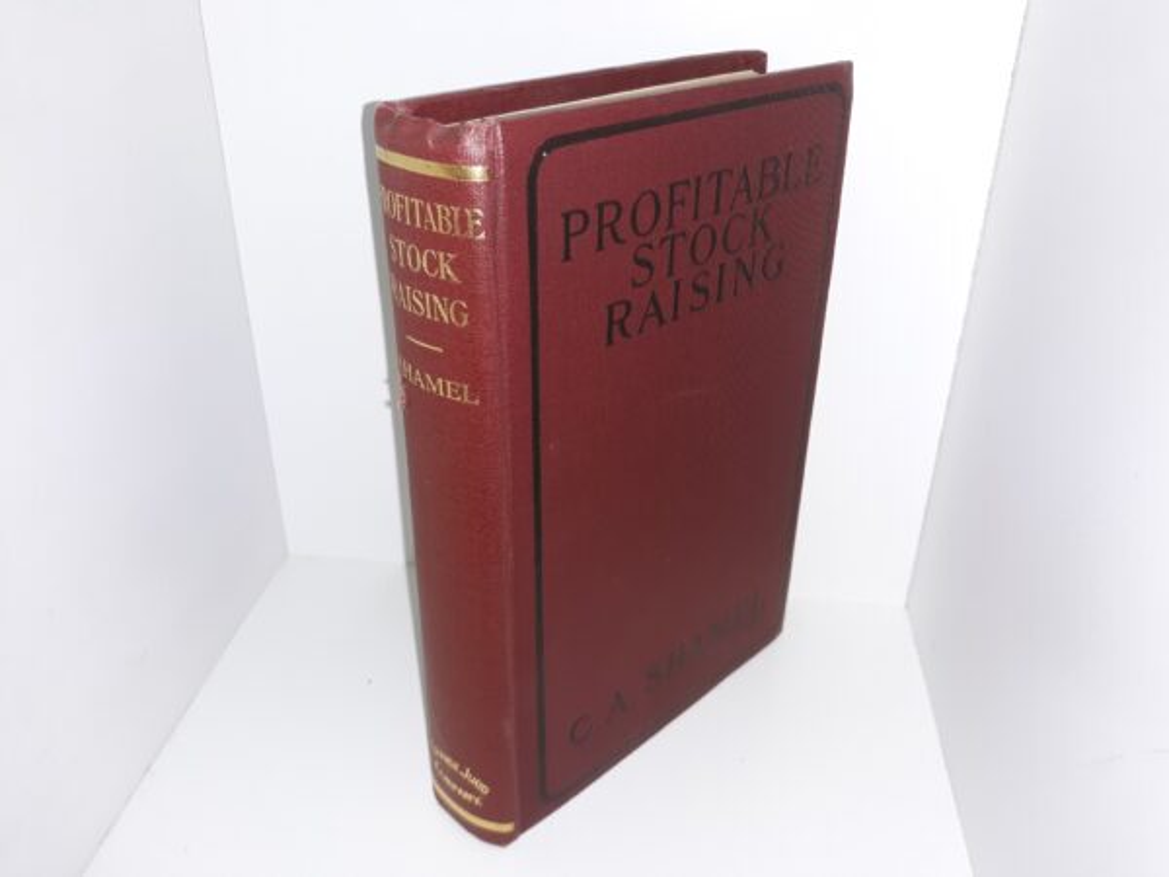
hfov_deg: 63.4
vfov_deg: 49.7
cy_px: 438
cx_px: 584
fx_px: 946
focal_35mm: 28
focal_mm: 3.7
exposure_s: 1/120
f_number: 1.7
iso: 64
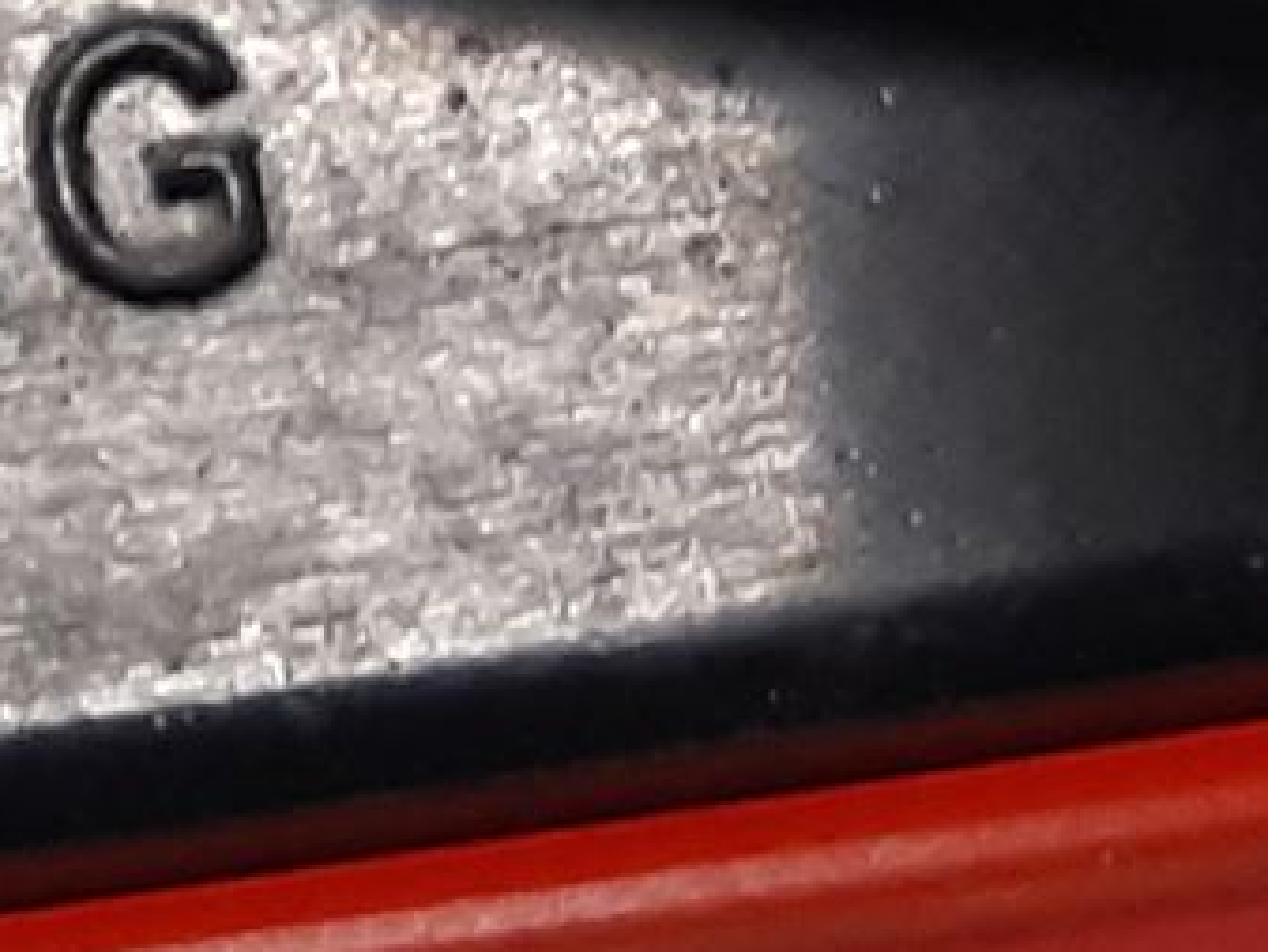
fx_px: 5790
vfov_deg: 9.4
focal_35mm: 158
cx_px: -1272
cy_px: 56
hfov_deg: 11.3
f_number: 1.7
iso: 160
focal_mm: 3.93
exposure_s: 1/50
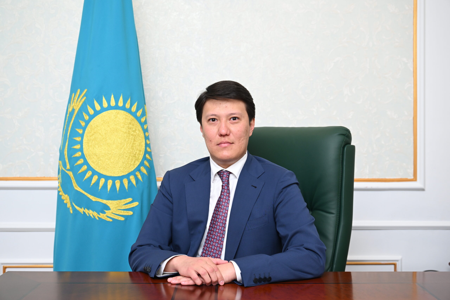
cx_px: 225
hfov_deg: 41.9
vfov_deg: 28.7
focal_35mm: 47
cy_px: 150
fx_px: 587
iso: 800
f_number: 5
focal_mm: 47
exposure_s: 1/250
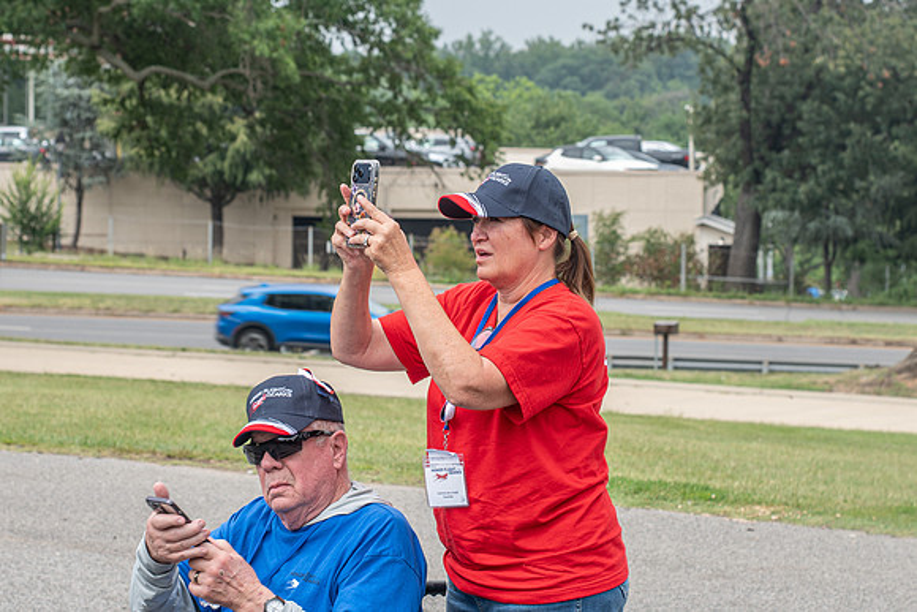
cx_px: 433
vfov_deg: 9.8
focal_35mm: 140
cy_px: 266
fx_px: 3556
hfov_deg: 14.7
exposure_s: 1/125
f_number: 7.1
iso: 100
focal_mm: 86
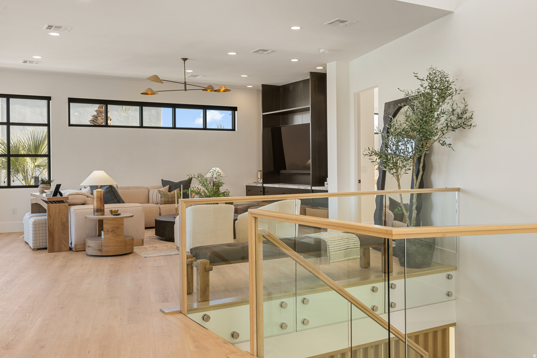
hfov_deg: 54.4
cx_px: 268
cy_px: 179
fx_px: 522
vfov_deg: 37.8
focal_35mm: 35
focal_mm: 35
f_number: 8
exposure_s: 1/5
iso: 160
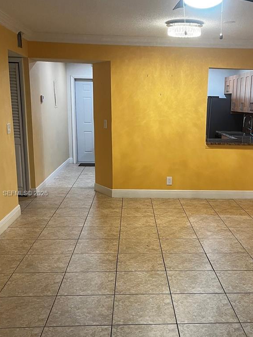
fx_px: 399
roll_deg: -1.9
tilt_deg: -13.4
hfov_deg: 34.9
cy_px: 194
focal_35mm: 41
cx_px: 165
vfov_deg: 45.6
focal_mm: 5.1
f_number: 1.6
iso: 100
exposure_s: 1/60
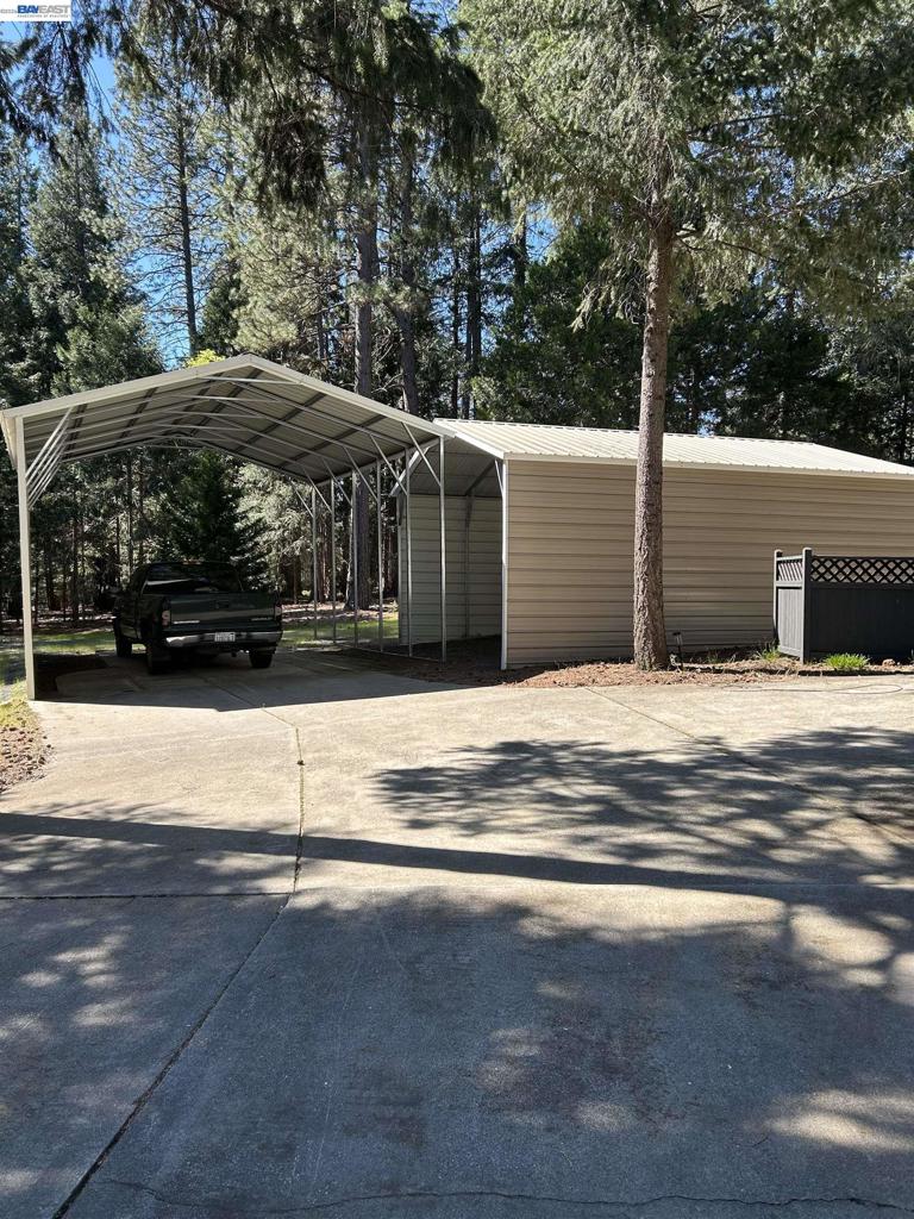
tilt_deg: -3.6
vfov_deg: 67.3
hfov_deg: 53.1
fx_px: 915
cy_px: 610
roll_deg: -2.0
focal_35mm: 26
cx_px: 457
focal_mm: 5.7
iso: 50
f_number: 1.5
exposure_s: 1/880
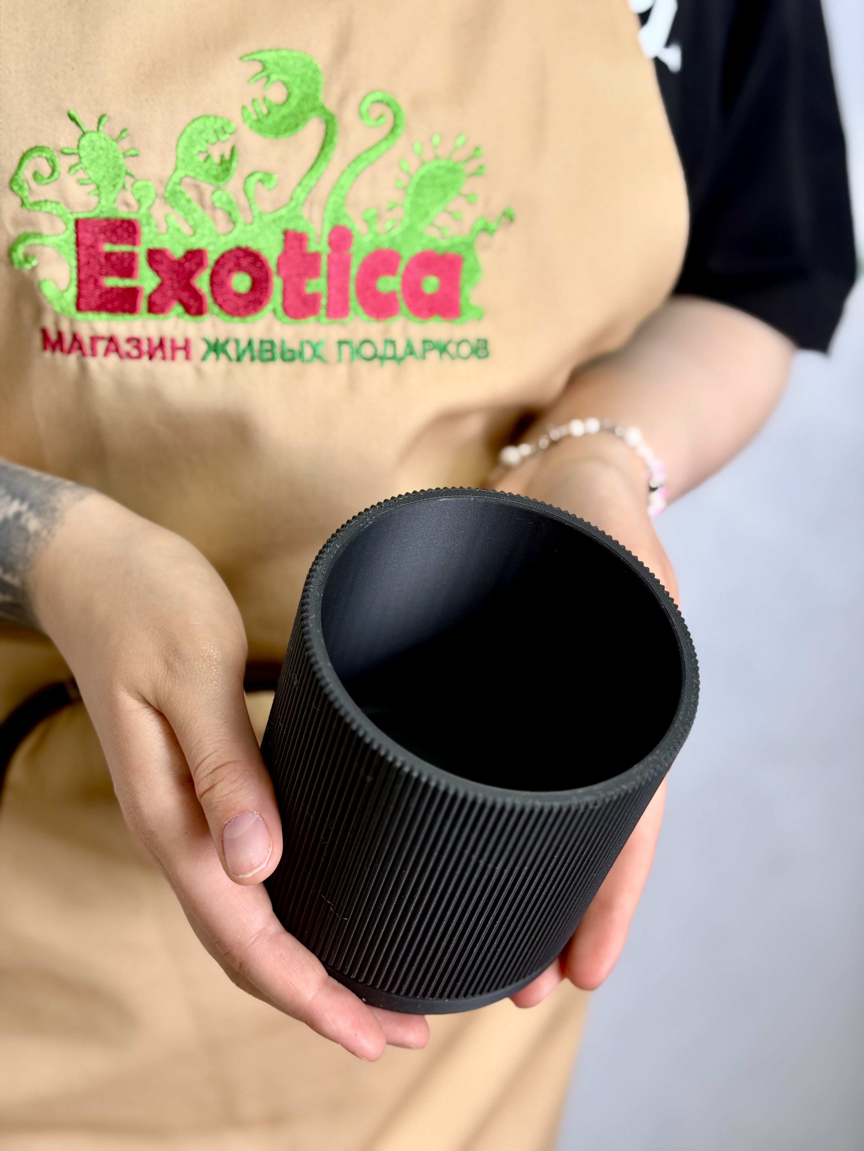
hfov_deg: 30.3
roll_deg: -4.2
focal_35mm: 48
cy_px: 576
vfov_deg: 39.7
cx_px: 432
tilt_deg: -25.0
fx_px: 1597
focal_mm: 6.76
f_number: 1.78
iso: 50
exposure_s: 1/121
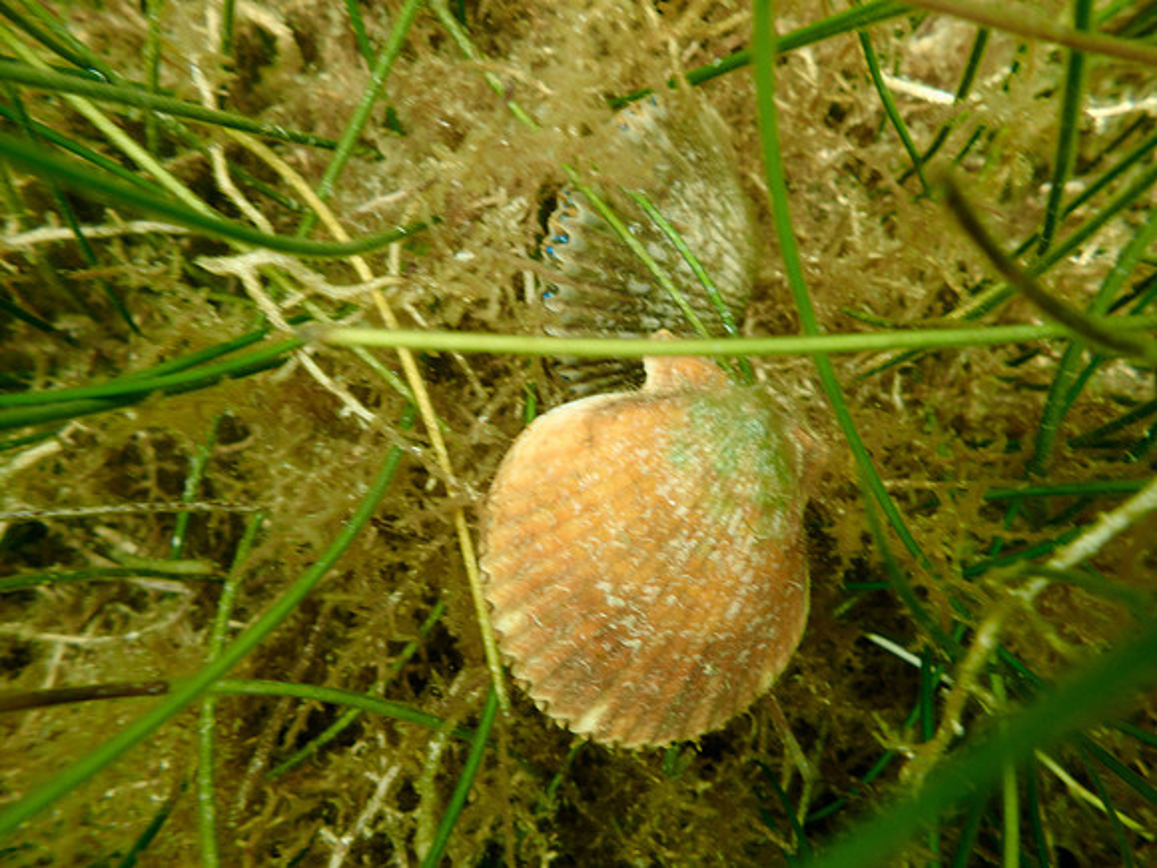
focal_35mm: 25
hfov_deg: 69.4
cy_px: 434
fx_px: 836
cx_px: 578
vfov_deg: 54.9
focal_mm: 4.5
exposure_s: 1/100
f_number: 2
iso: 100
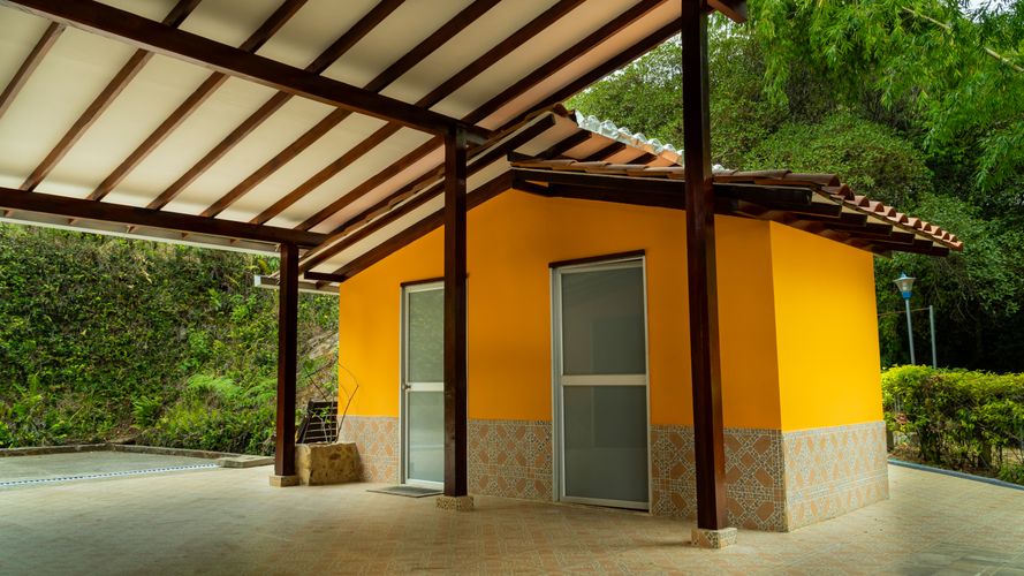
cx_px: 512
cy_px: 288
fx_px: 768
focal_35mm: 28
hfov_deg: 67.4
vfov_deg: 41.1
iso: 400
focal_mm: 18
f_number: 9
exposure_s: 1/125
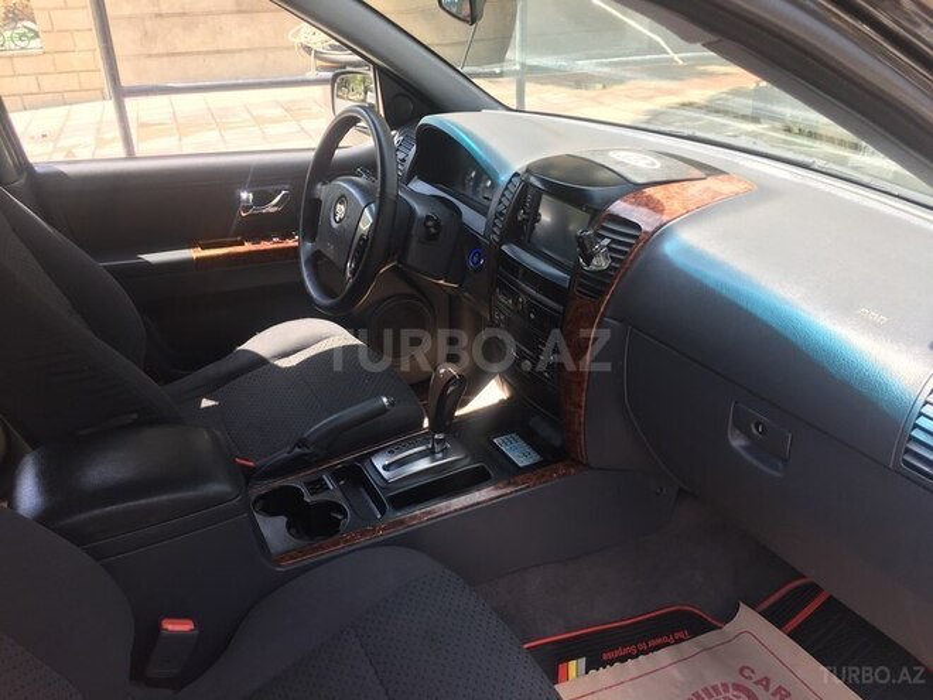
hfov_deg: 61.7
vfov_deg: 48.2
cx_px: 466
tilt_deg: -27.0
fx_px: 782
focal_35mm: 29
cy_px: 350
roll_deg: +0.6
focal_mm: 4.15
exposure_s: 1/115
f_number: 2.2
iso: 25
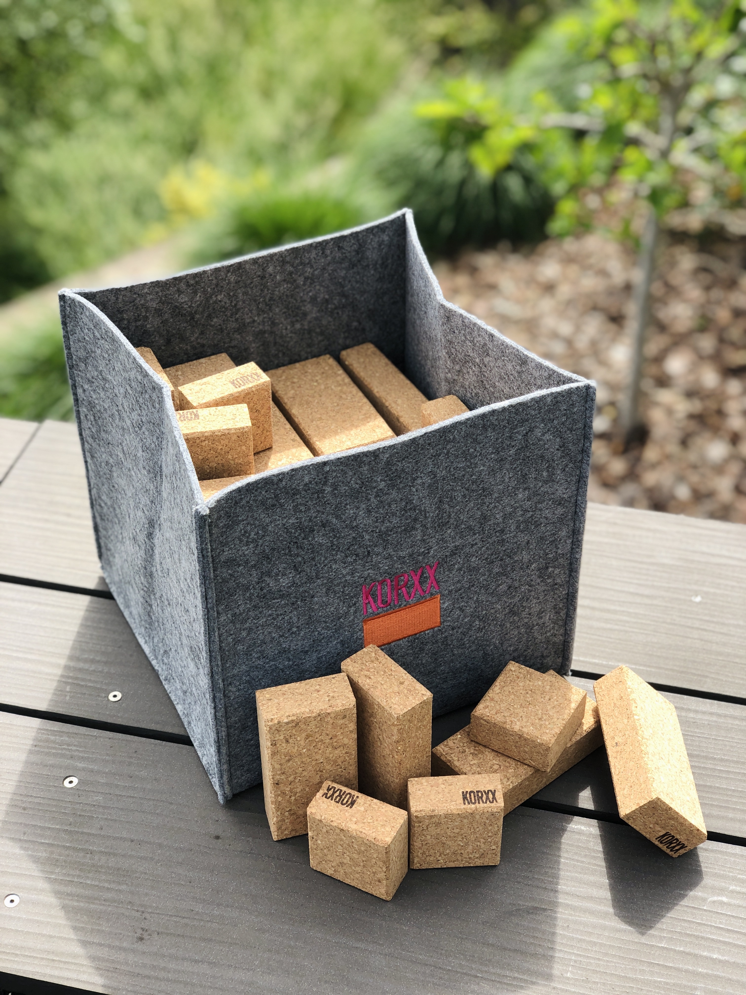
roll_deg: +0.1
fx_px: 1494
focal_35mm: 52
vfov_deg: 36.8
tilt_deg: -40.2
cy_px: 498
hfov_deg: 28.0
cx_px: 373
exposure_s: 1/381
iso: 16
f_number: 2.4
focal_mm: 6
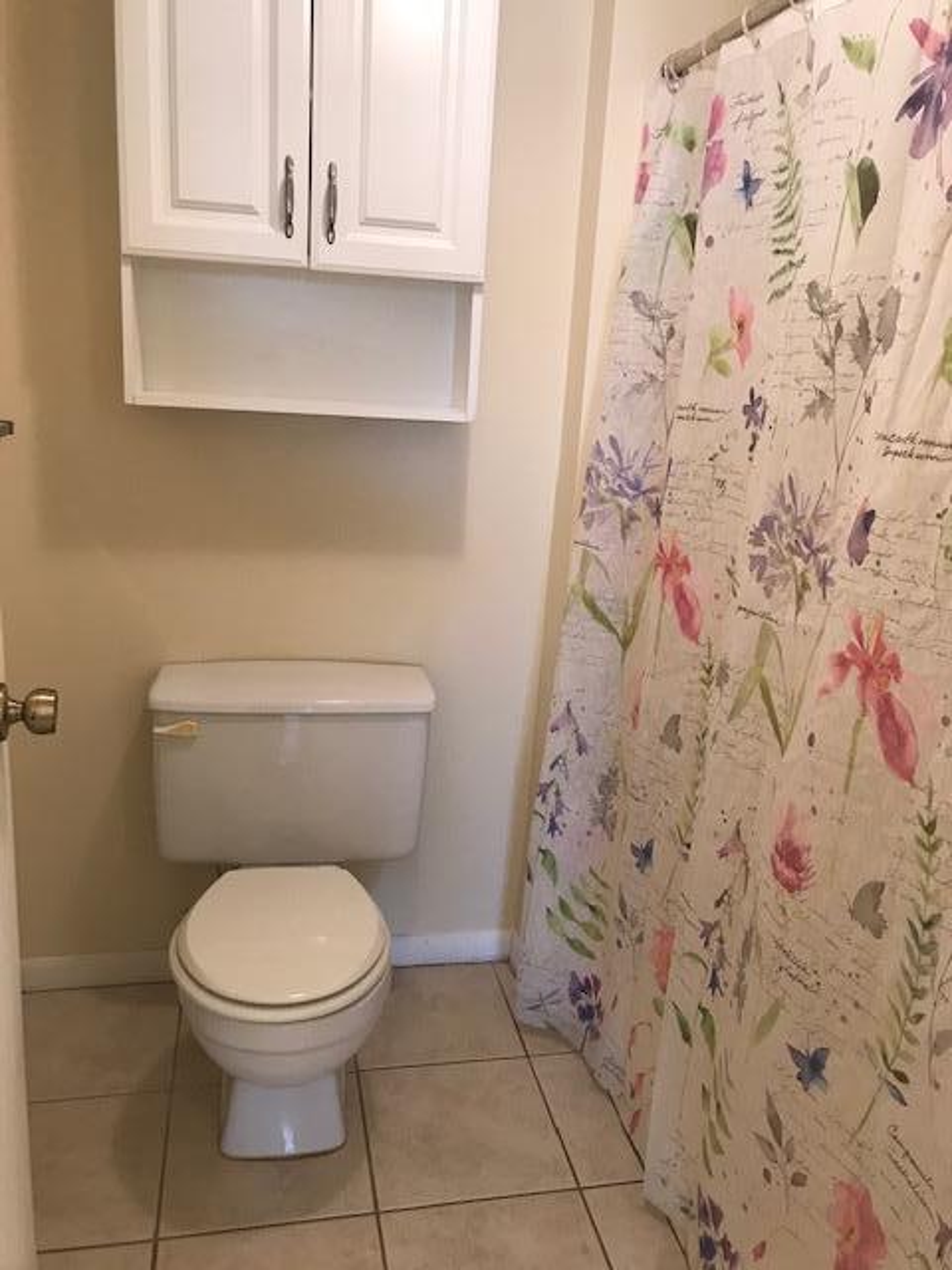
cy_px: 635
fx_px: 1027
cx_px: 476
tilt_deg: -14.4
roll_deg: -4.3
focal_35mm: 28
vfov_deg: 63.4
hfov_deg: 49.7
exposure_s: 1/24
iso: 40
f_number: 1.8
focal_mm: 3.99
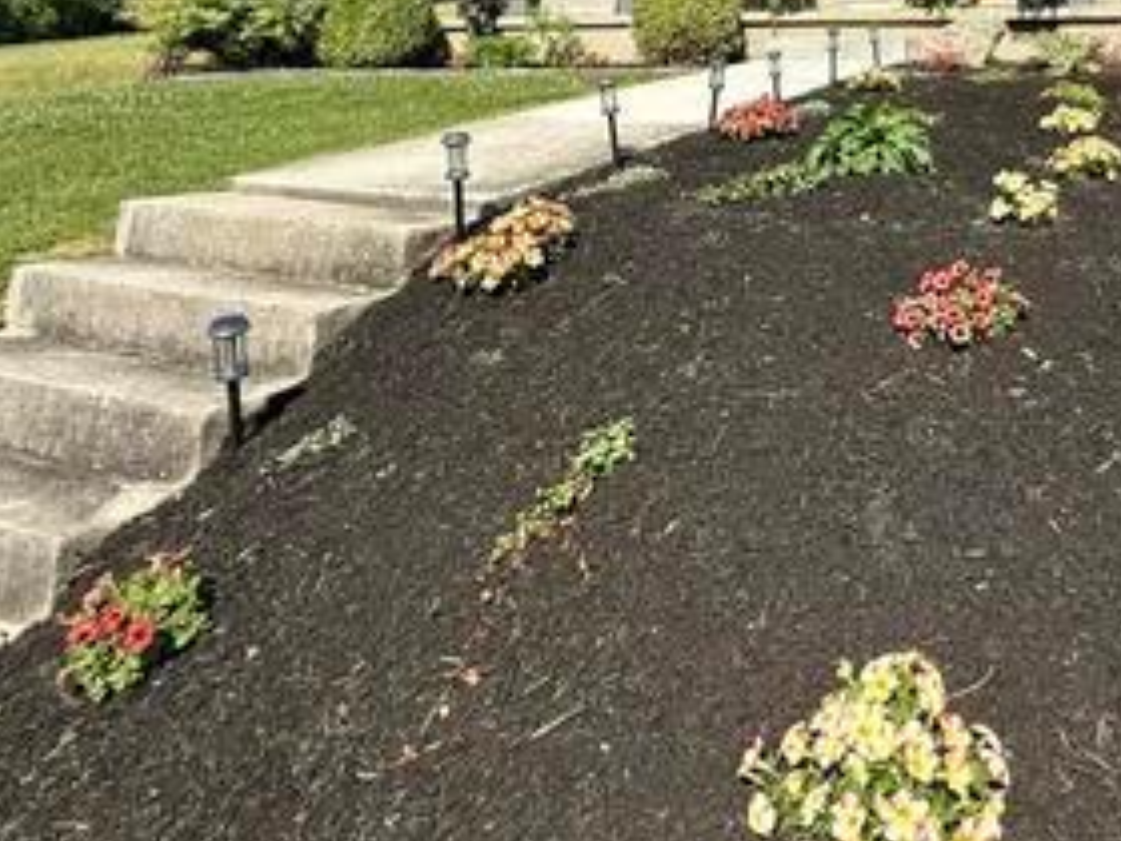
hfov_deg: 53.2
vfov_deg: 39.6
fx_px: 1036
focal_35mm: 32
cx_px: 889
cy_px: 24
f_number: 2.2
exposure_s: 1/1259
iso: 50
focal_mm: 2.22
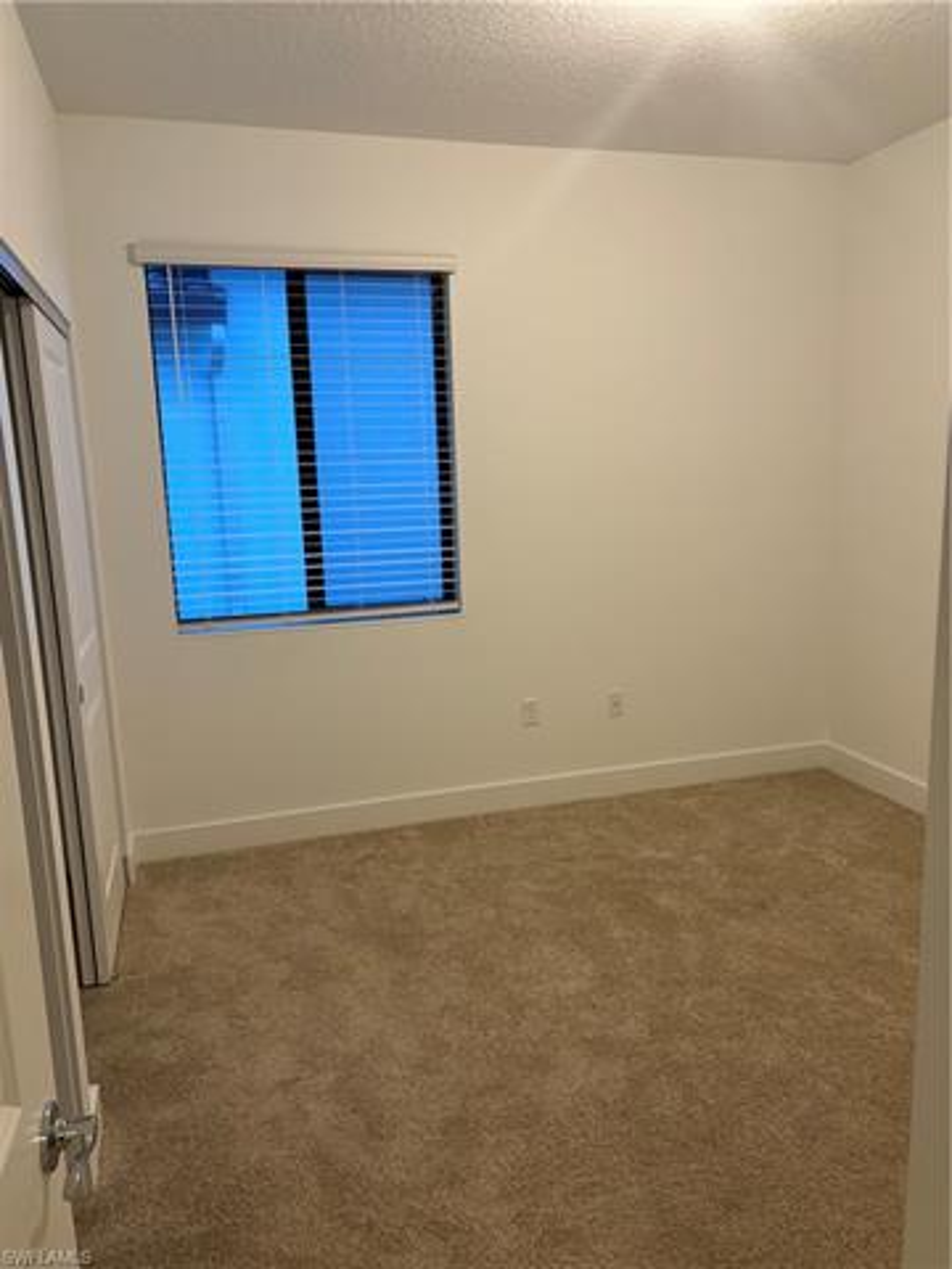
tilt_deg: -10.9
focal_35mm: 26
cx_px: 476
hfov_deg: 53.1
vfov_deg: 67.3
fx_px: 953
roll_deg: +0.0
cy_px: 634
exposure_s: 1/60
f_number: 1.6
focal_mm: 5.96
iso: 200
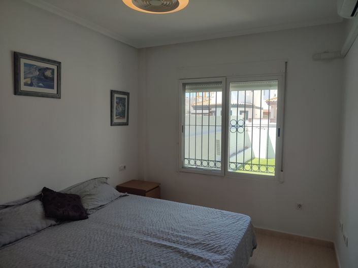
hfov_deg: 69.4
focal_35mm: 25
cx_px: 179
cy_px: 134
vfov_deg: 54.8
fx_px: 258
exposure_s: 1/165
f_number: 1.9
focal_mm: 6.04
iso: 50
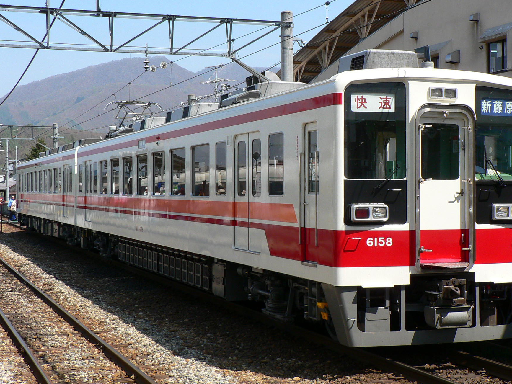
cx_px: 272
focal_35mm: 62
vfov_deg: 23.6
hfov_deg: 31.2
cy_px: 174
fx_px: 917
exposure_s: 1/400
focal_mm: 9.3
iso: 80
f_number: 4.5
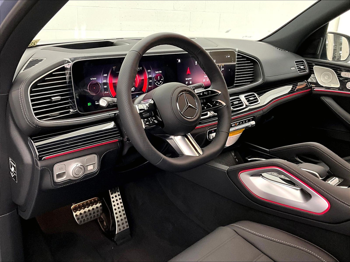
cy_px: 131
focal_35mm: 29
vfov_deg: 48.2
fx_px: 293
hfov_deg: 61.7
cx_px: 175
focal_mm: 3
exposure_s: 1/40
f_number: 1.8
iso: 200
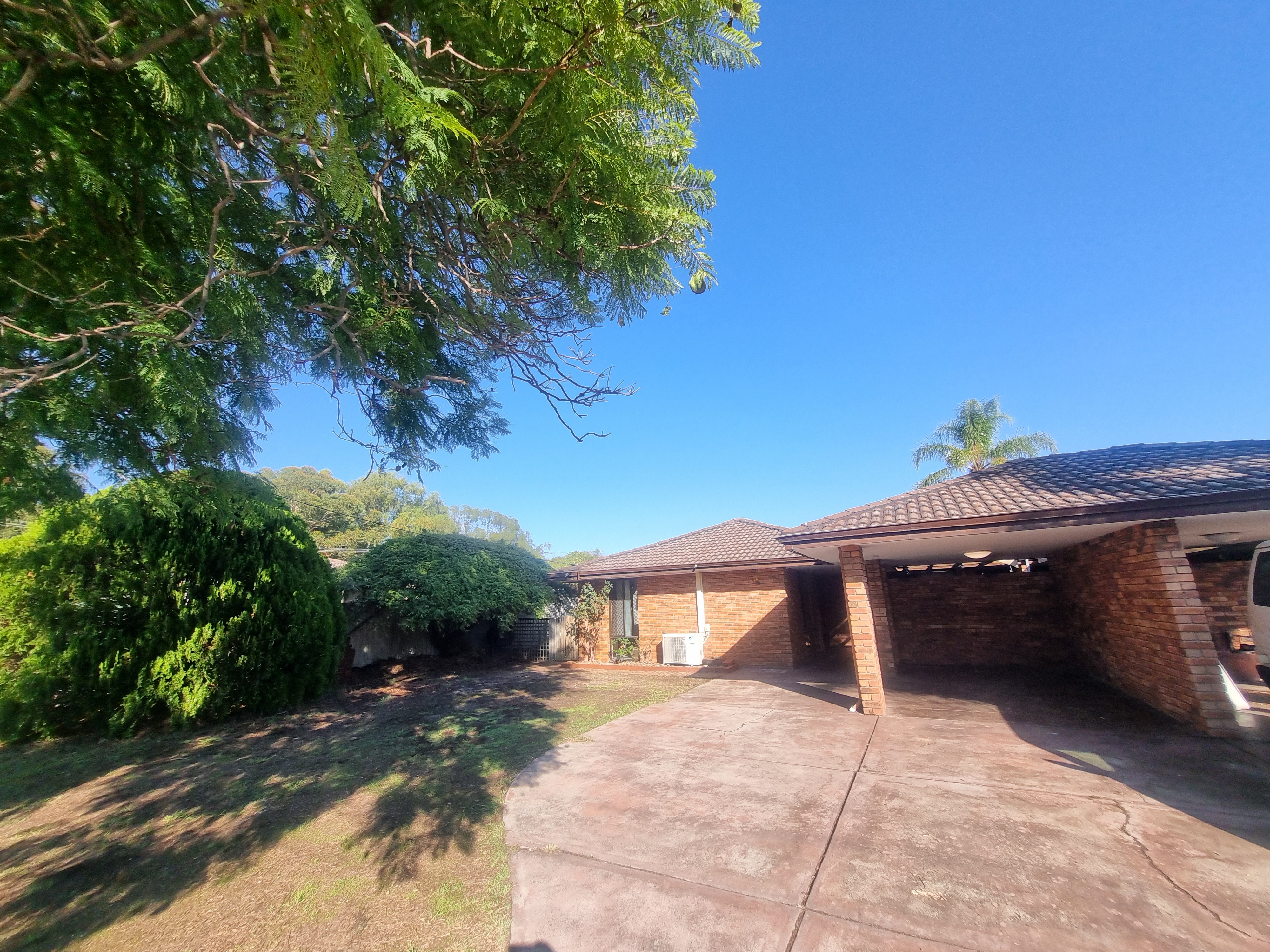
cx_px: 635
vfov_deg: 89.9
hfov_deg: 106.2
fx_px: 477
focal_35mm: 13
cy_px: 476
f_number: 2.2
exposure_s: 1/636
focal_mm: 1.74
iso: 50
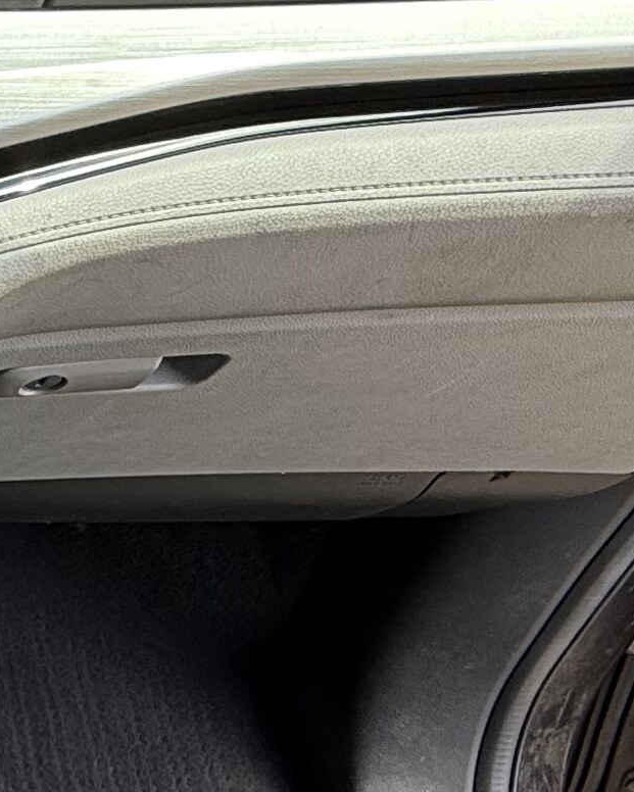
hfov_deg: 17.1
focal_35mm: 71
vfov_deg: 25.1
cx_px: -559
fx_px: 1665
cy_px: 849
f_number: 2.2
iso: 64
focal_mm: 2.22
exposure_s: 1/133
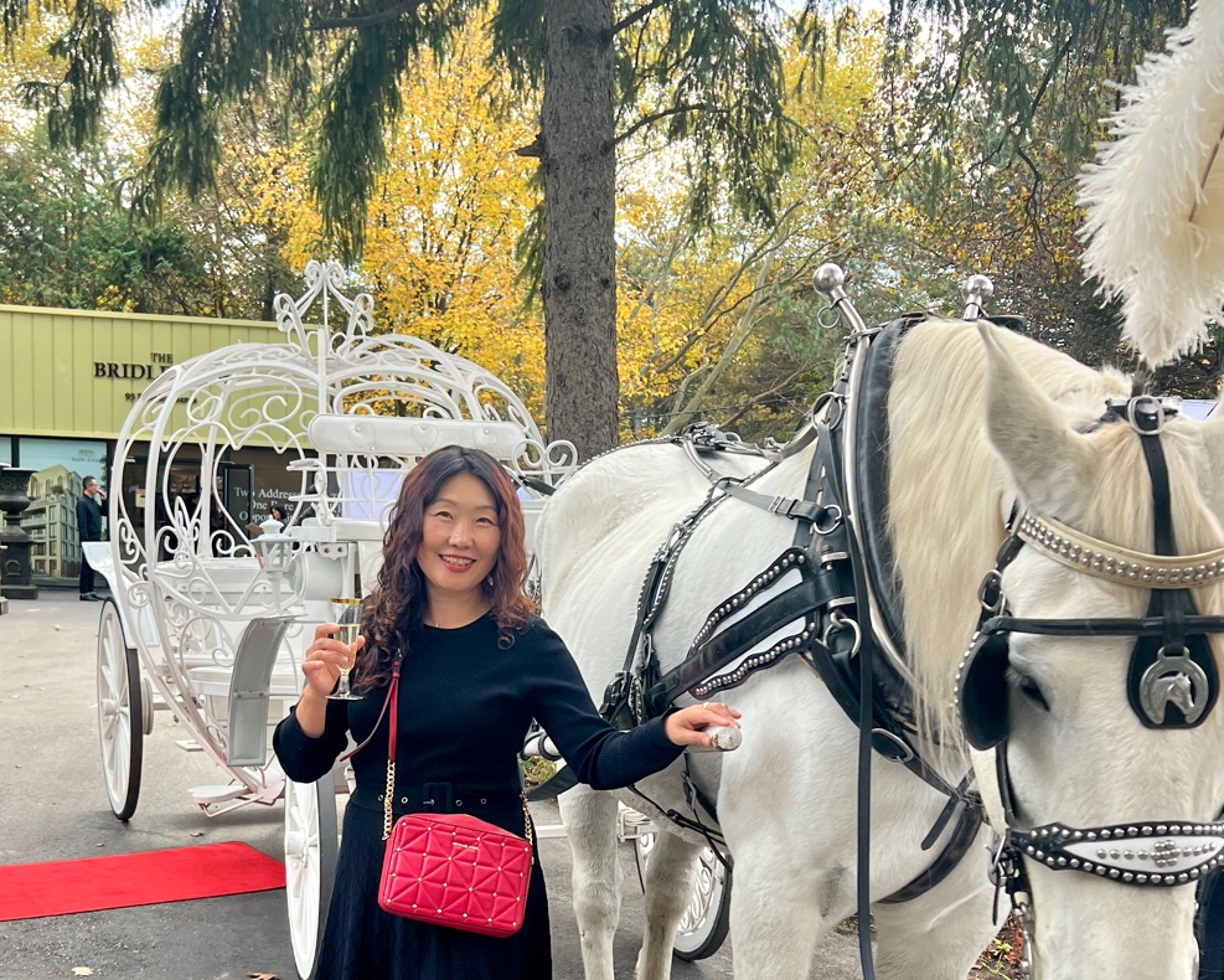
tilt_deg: -7.0
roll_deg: -2.2
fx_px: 1594
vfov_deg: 33.6
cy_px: 706
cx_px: 534
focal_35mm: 44
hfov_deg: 41.9
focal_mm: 5.7
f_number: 1.5
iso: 50
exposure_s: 1/528
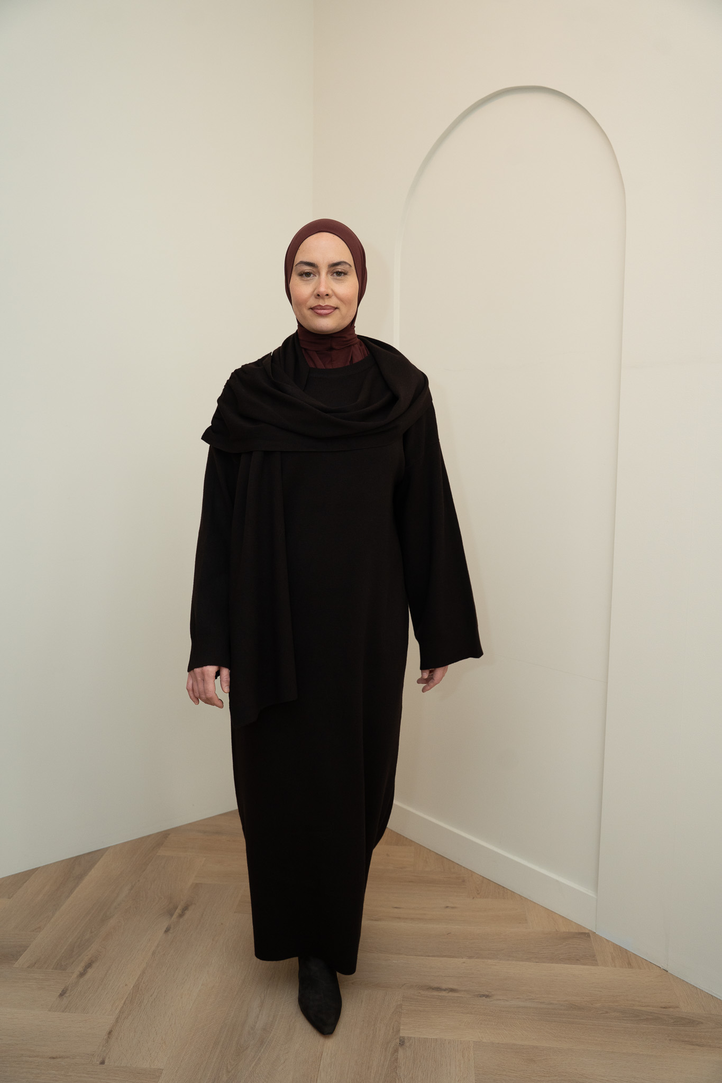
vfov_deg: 61.9
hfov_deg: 43.6
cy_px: 542
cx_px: 361
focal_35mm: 30
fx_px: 903
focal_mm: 30
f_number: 4.5
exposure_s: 1/250
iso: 1000
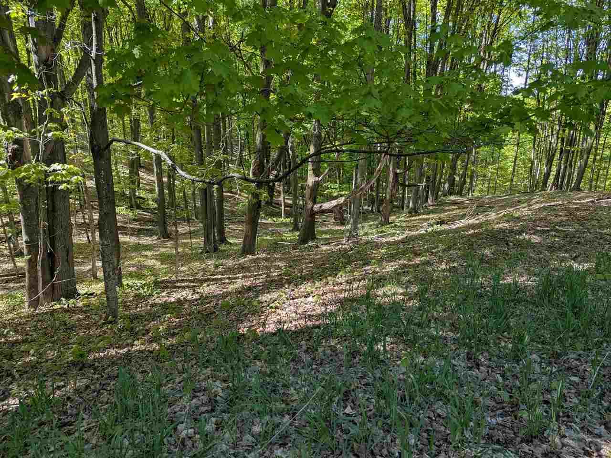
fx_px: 424
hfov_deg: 71.6
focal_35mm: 24
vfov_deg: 56.8
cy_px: 229
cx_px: 306
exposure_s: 1/305
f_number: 1.85
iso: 48
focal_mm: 6.81
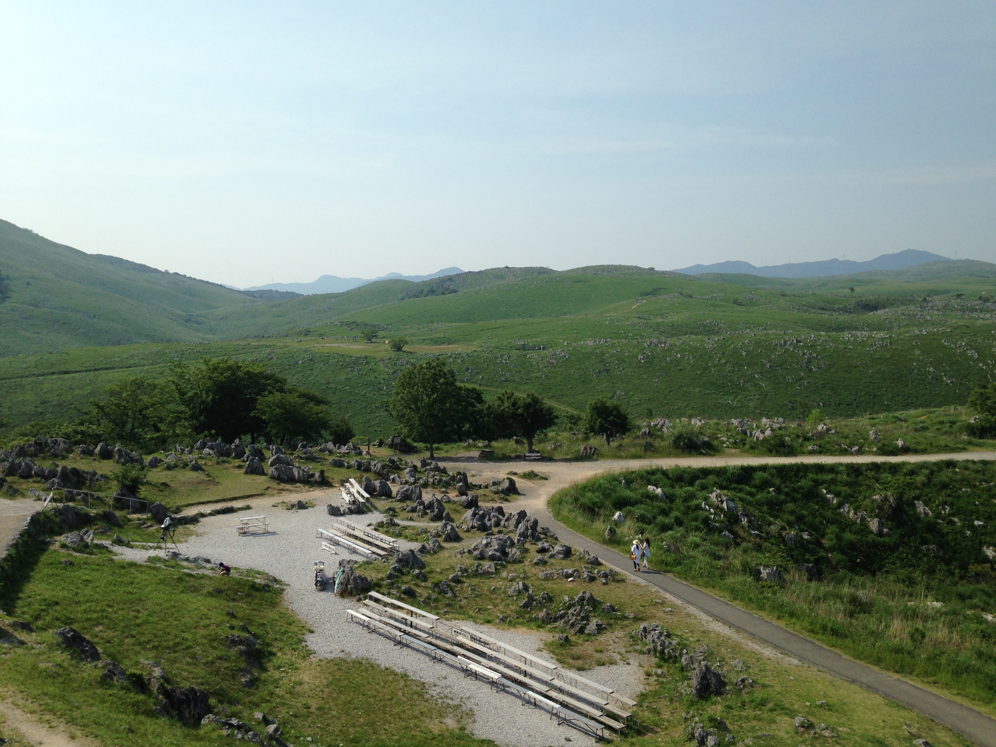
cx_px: 498
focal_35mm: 33
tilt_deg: -2.5
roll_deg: -0.9
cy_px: 374
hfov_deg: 55.4
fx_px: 950
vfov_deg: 42.9
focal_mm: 4.12
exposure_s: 1/2262
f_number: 2.4
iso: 50
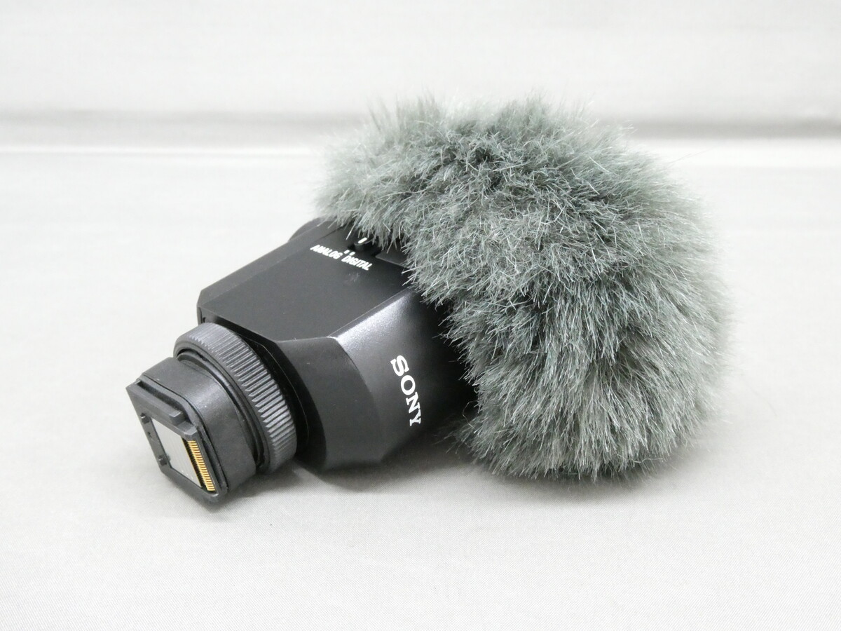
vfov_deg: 30.9
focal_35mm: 47
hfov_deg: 40.4
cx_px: 420
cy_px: 316
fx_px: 1142
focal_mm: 8.4
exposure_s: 1/20
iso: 1600
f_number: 5.6
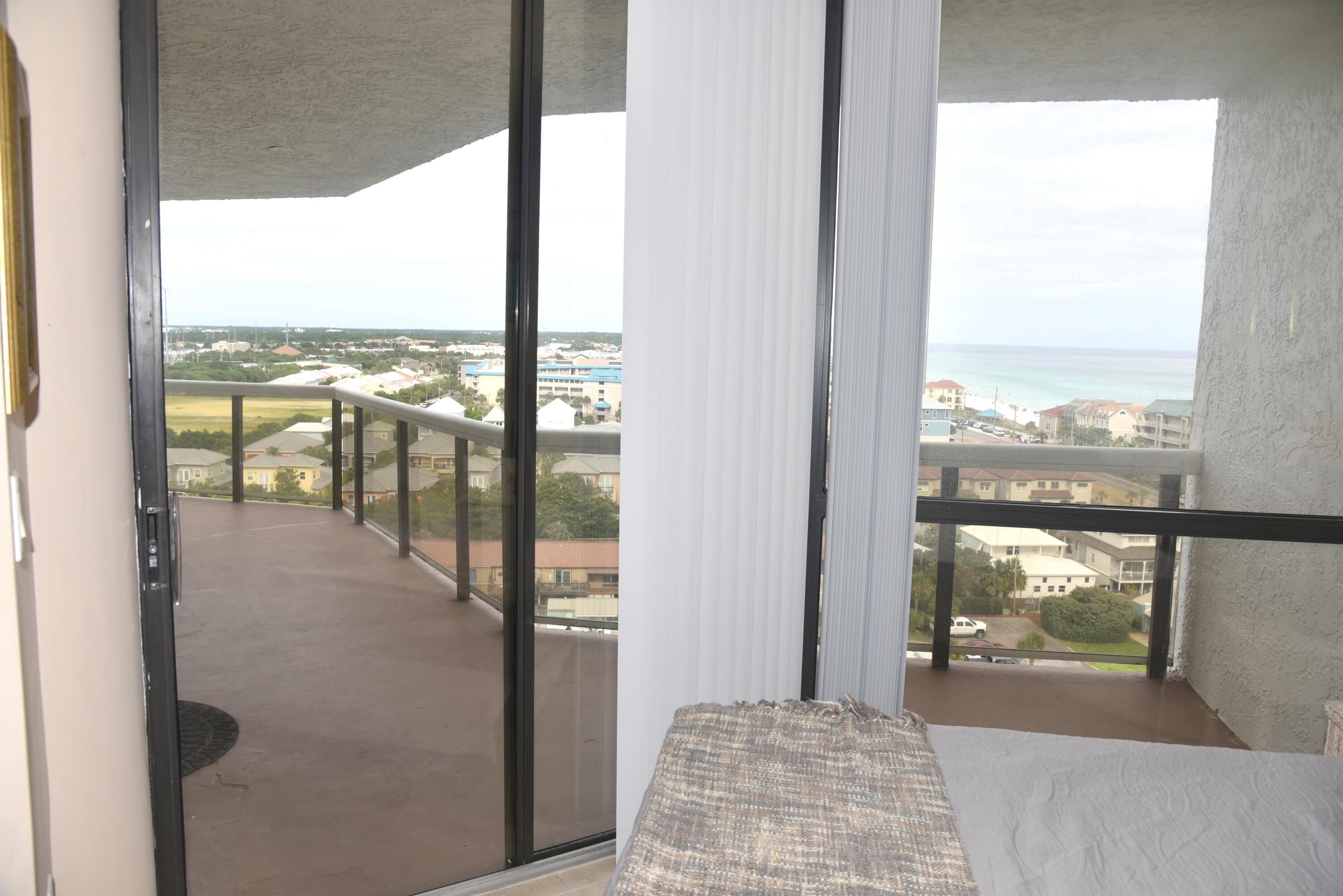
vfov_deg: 53.2
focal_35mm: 24
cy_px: 448
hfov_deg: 73.7
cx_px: 672
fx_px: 896
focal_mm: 24
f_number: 5.6
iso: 110
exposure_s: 1/125
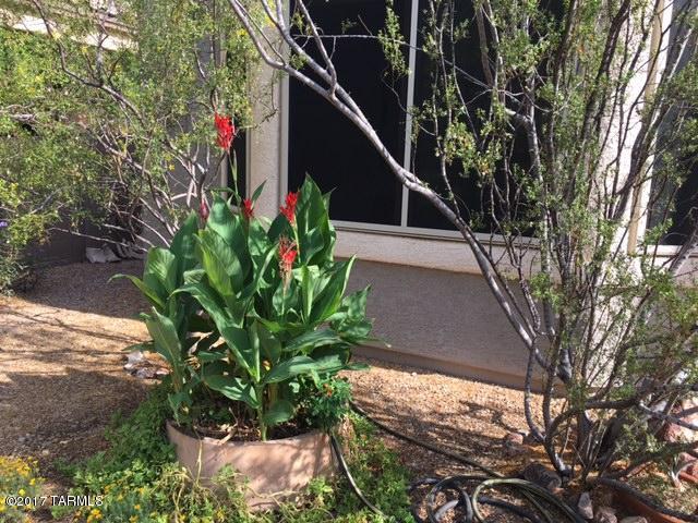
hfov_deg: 61.7
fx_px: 585
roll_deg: -2.0
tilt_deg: -7.9
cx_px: 349
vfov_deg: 48.2
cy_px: 262
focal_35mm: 29
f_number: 2.2
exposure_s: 1/444
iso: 25
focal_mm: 4.15
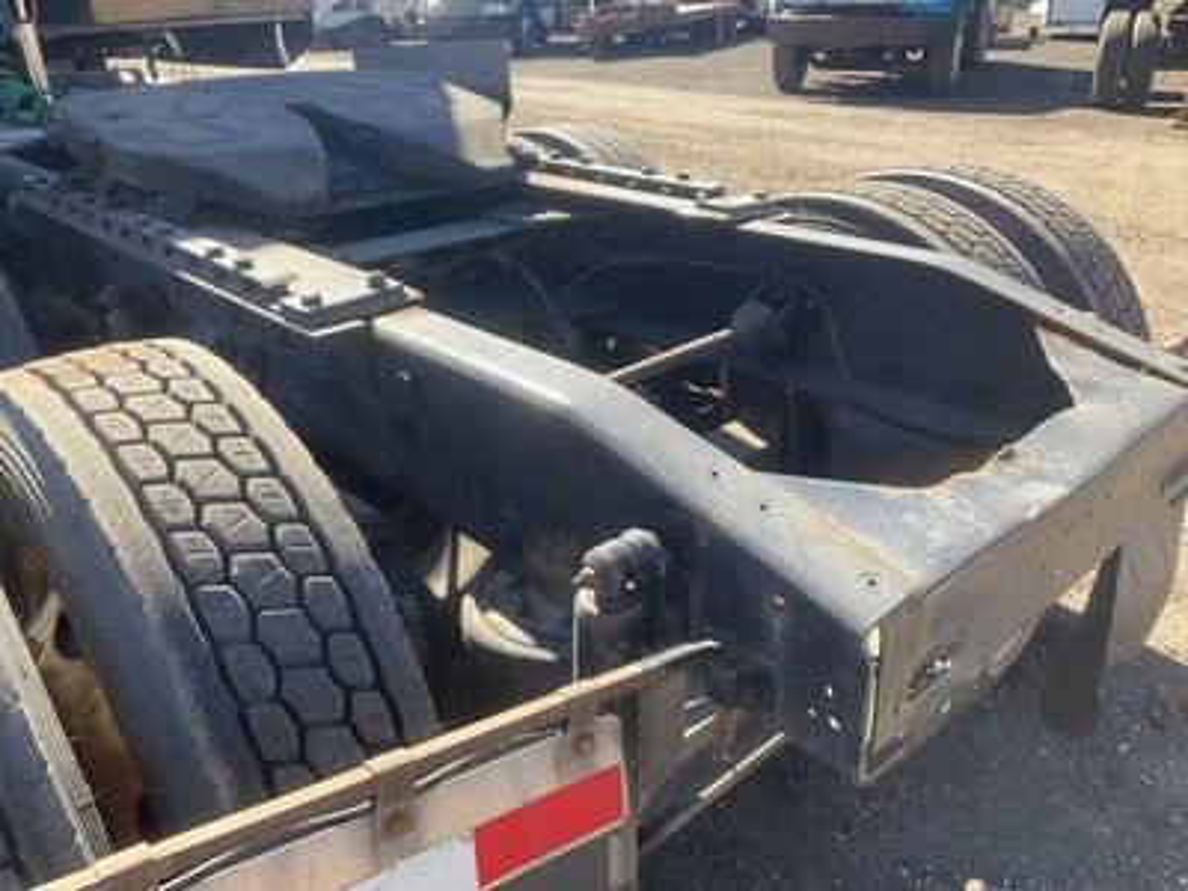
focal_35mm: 29
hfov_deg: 61.7
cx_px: 594
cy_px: 446
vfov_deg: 48.2
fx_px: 995
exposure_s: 1/342
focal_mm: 3
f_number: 1.8
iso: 25
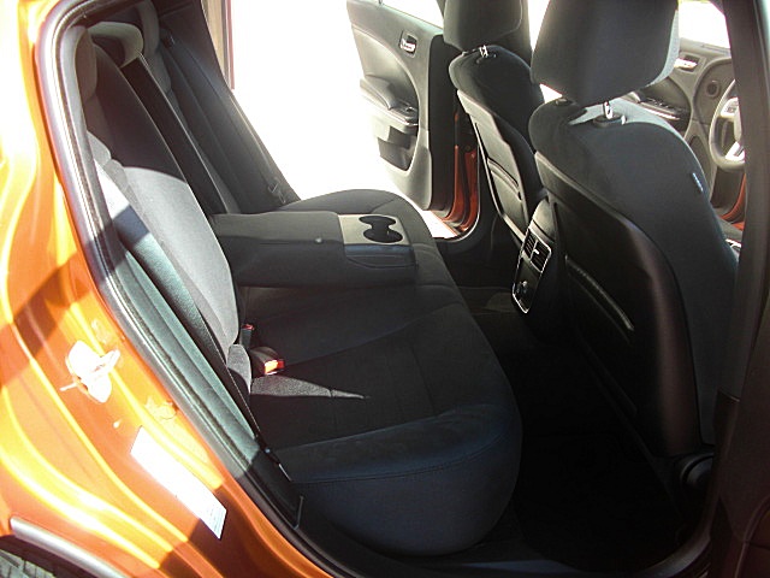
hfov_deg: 51.4
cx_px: 385
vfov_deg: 39.7
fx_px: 801
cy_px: 289
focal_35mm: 36
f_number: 2.8
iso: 50
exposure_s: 1/80
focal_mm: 6.3
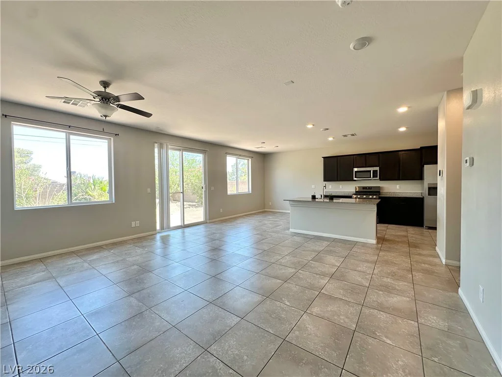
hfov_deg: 102.1
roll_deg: +0.5
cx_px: 251
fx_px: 203
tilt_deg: -1.7
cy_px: 188
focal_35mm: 14
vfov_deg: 85.7
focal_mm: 2.22
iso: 50
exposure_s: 1/120
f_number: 2.2
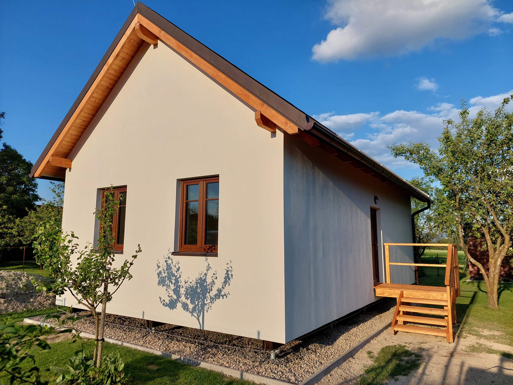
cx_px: 256
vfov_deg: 54.9
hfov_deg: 69.4
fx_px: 370
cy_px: 192
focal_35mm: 25
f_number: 1.8
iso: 40
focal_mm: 5.23
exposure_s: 1/2309
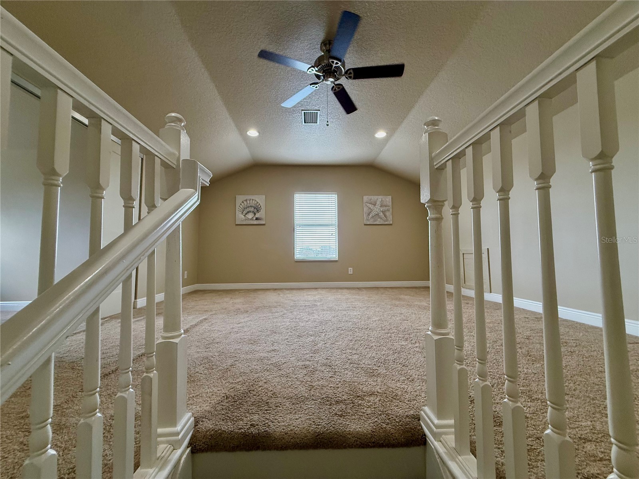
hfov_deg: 102.1
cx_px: 320
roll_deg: +0.7
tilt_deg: +4.0
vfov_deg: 85.7
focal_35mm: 14
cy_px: 240
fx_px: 258
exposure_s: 1/120
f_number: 2.2
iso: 250
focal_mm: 2.22
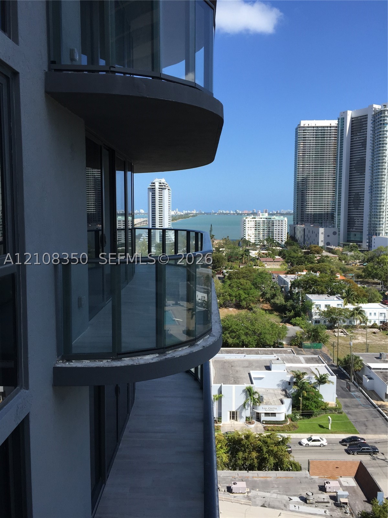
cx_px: 194
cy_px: 259
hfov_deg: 48.2
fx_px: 433
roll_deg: +0.2
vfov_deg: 61.7
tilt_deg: -4.4
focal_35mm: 29
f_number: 2.2
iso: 32
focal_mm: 4.15
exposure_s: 1/1721
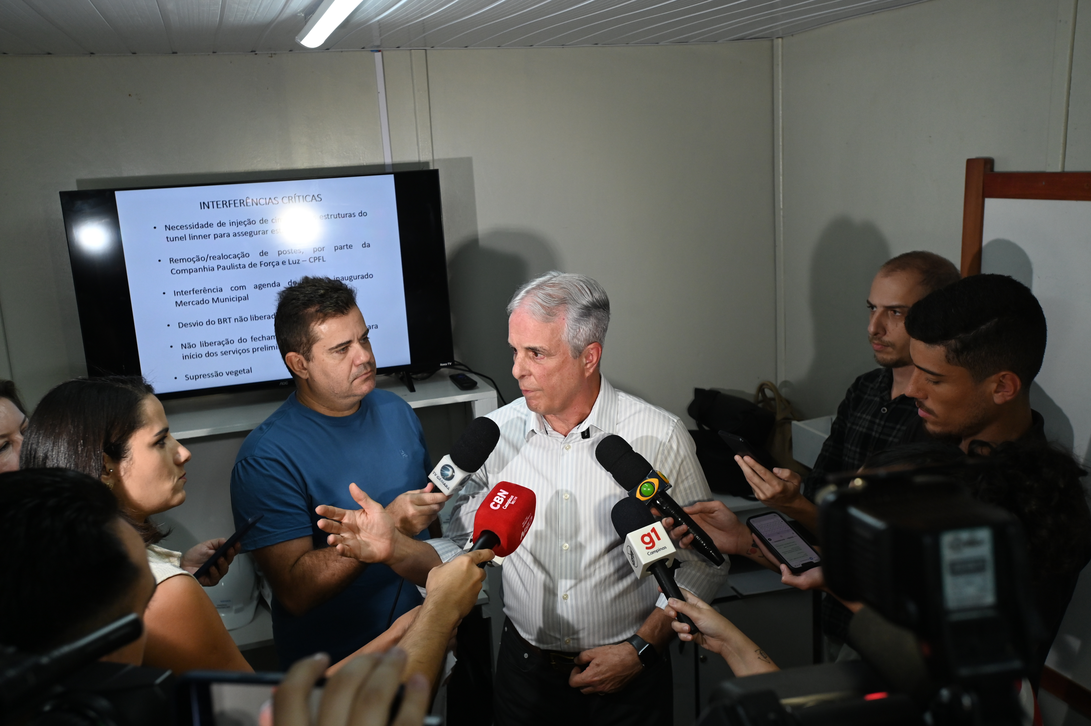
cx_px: 546
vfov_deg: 37.8
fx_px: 1060
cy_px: 363
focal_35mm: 35
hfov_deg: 54.5
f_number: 5
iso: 2000
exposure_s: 1/500
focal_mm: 35
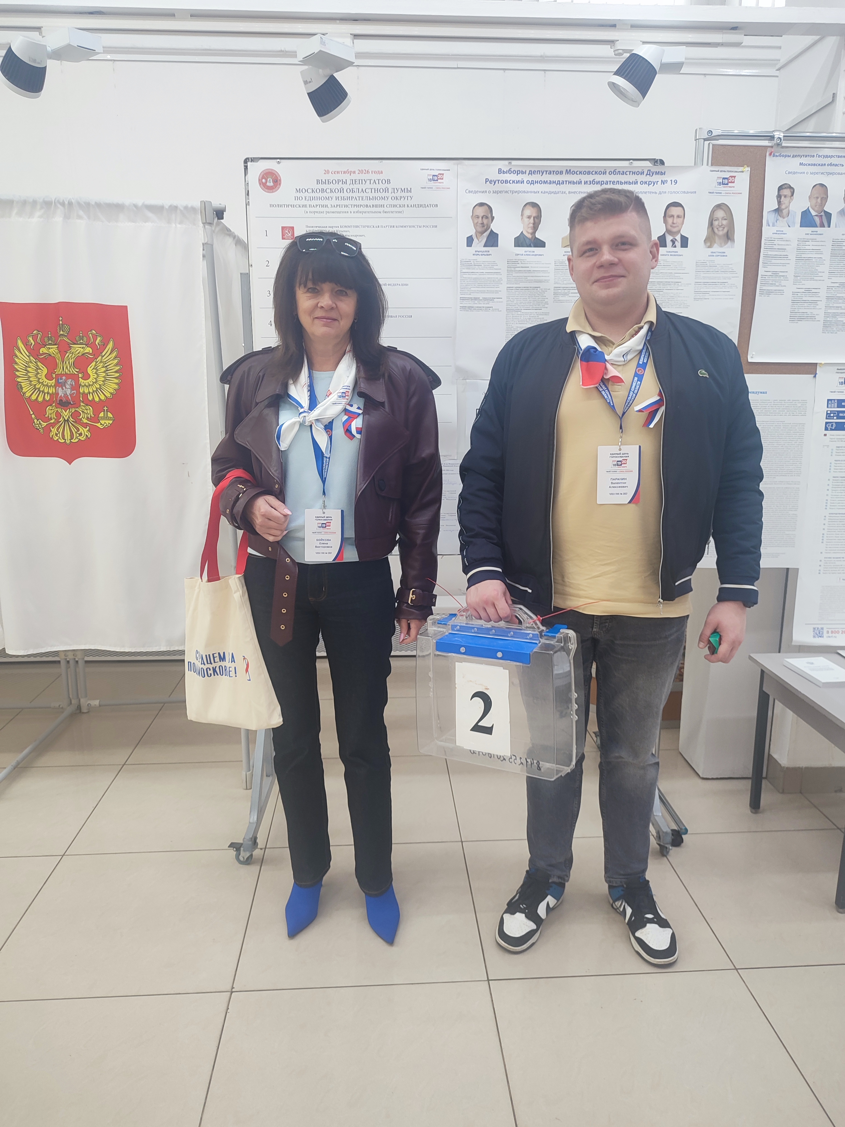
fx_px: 781
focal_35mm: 24
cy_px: 564
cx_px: 422
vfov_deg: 71.6
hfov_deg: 56.8
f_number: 1.89
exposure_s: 1/33
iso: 265
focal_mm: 5.89
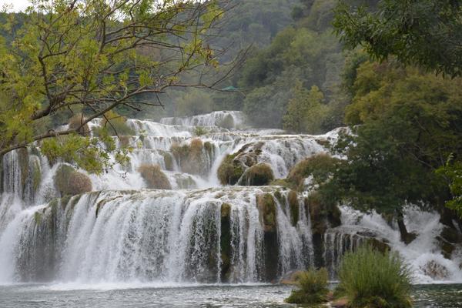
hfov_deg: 21.9
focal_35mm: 93
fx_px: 1193
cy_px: 154
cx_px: 231
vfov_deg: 14.7
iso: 200
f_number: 8
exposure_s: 1/250
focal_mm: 62
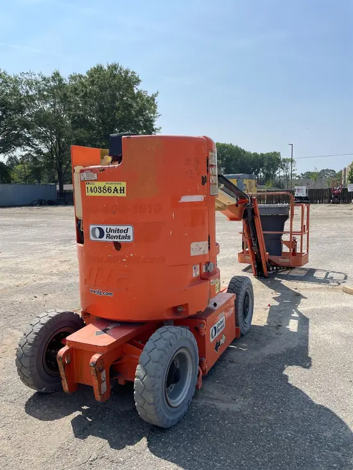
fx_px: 353
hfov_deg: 53.1
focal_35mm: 26
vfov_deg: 67.3
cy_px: 235
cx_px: 176
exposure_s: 1/4464
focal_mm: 4.2
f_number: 1.6
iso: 32
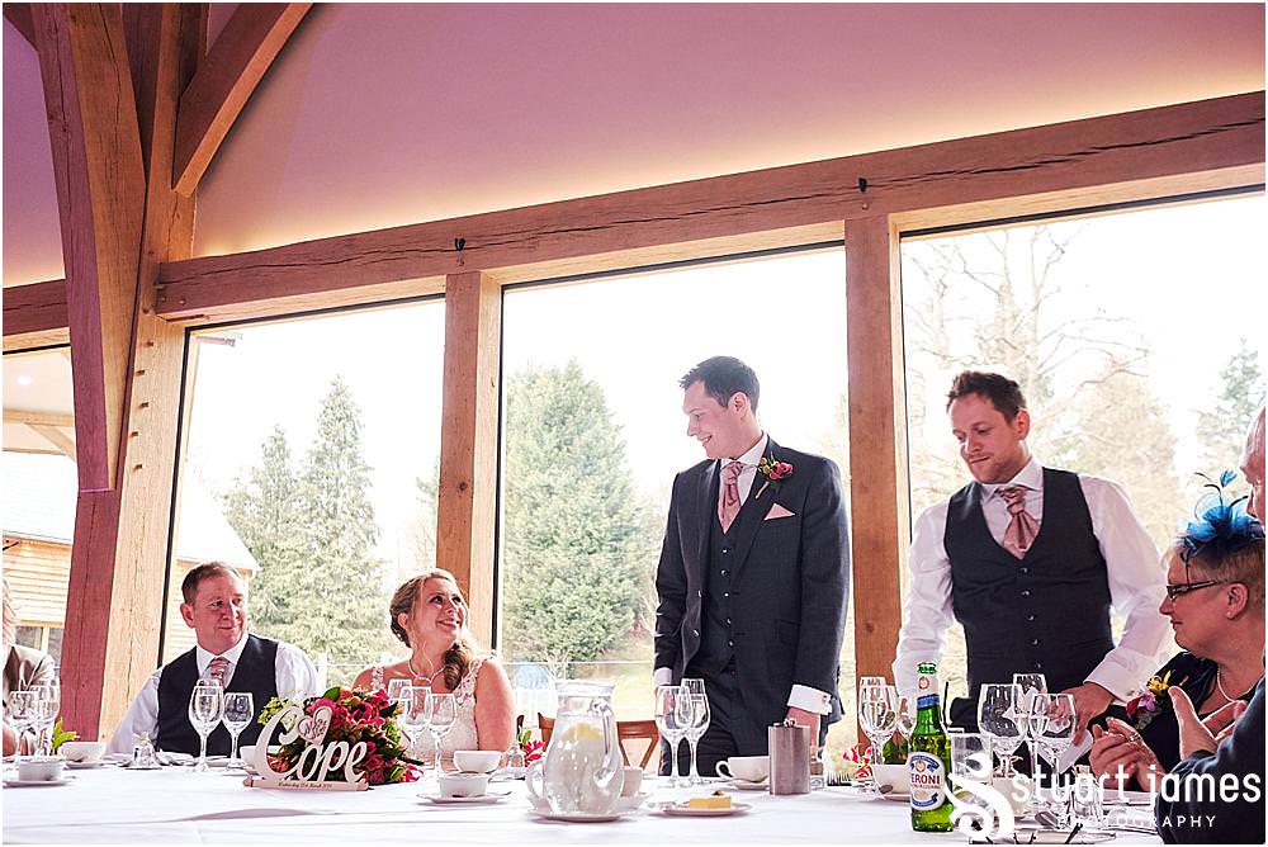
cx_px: 634
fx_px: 1233
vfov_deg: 37.9
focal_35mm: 35
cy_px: 424
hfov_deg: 54.4
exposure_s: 1/160
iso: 1600
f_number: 3.6
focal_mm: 23
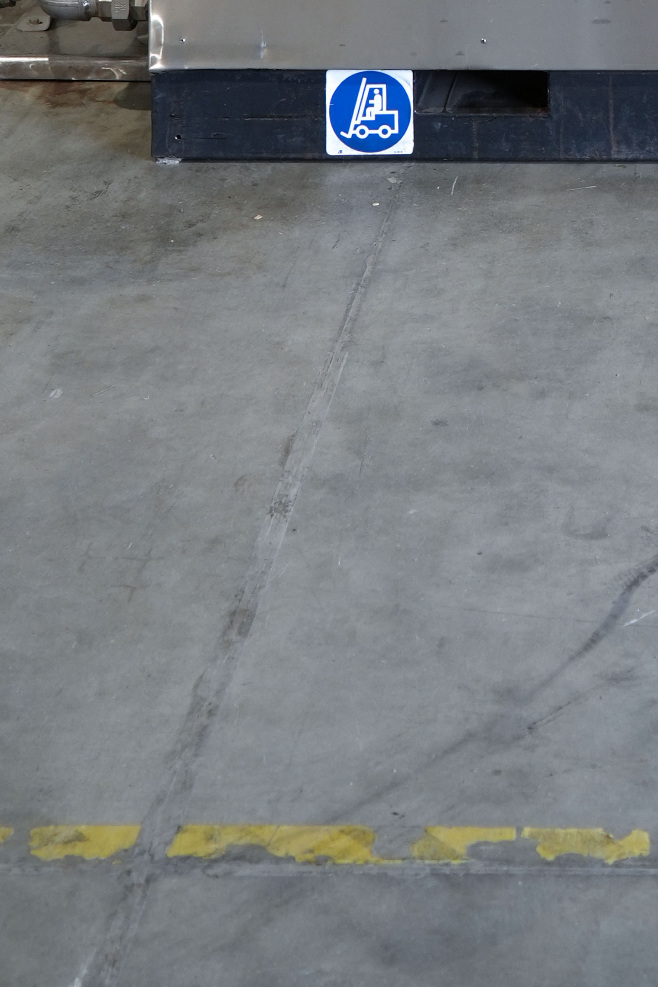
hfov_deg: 14.7
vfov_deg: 19.8
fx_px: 2495
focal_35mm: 91
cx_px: 718
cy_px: -435
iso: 320
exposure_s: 1/30
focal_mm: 30
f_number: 4.5
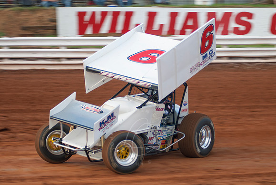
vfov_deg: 11.4
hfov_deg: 17.0
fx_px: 921
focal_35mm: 120
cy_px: 92
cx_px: 138
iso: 250
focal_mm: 80
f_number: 2.8
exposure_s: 1/500
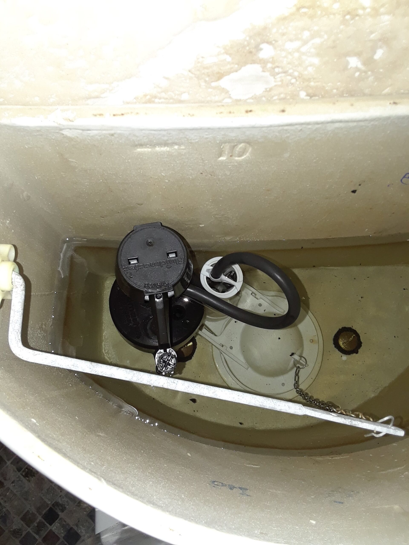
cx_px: 204
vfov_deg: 60.0
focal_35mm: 30
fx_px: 473
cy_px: 272
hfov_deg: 46.8
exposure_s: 1/60
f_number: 1.9
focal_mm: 2.47
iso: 50
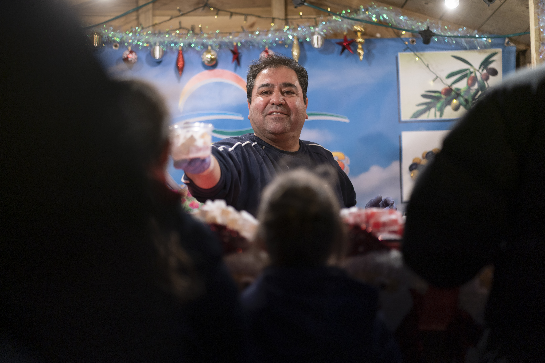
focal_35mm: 85
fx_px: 1287
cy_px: 182
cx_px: 272
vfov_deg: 16.1
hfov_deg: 23.9
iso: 500
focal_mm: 85
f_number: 1.8
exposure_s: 1/250
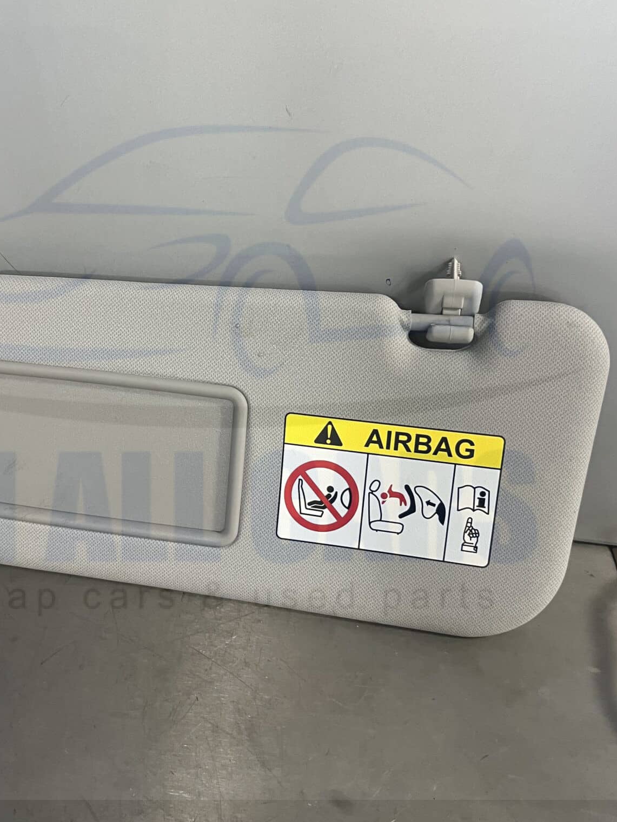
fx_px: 832
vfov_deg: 52.6
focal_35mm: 35
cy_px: 385
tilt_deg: -34.1
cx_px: 238
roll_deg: +0.6
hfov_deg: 40.5
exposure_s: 1/50
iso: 160
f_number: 1.6
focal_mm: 5.1
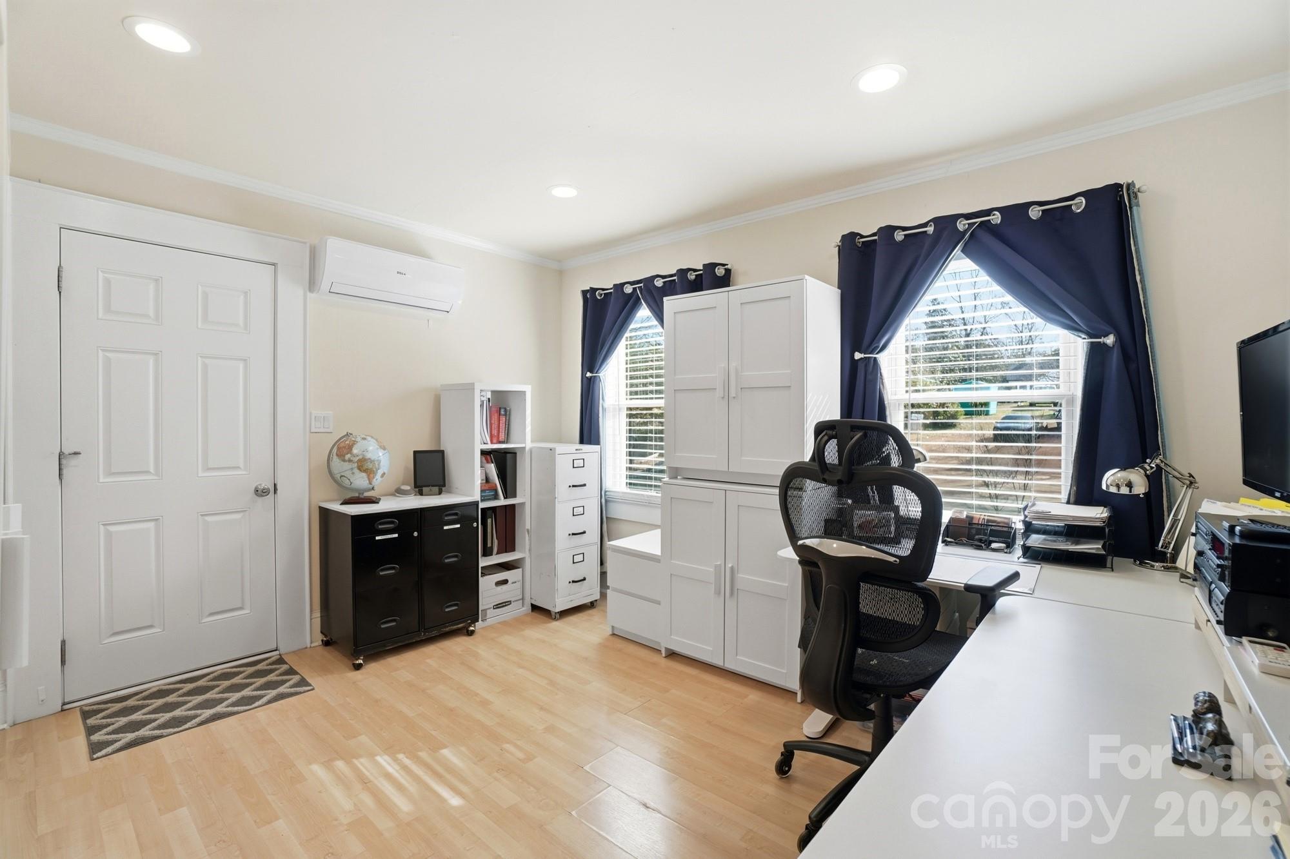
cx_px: 645
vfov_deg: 77.3
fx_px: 537
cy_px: 430
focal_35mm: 15
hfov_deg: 100.4
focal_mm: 10
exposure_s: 1/1000
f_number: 4
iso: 100
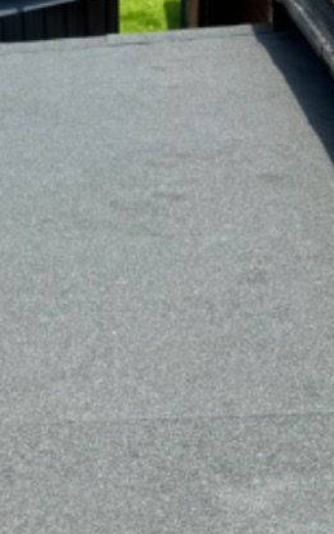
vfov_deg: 24.6
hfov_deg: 17.4
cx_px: 41
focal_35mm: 74
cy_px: 675
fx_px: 1078
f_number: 1.78
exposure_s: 1/2252
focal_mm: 6.76
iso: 80
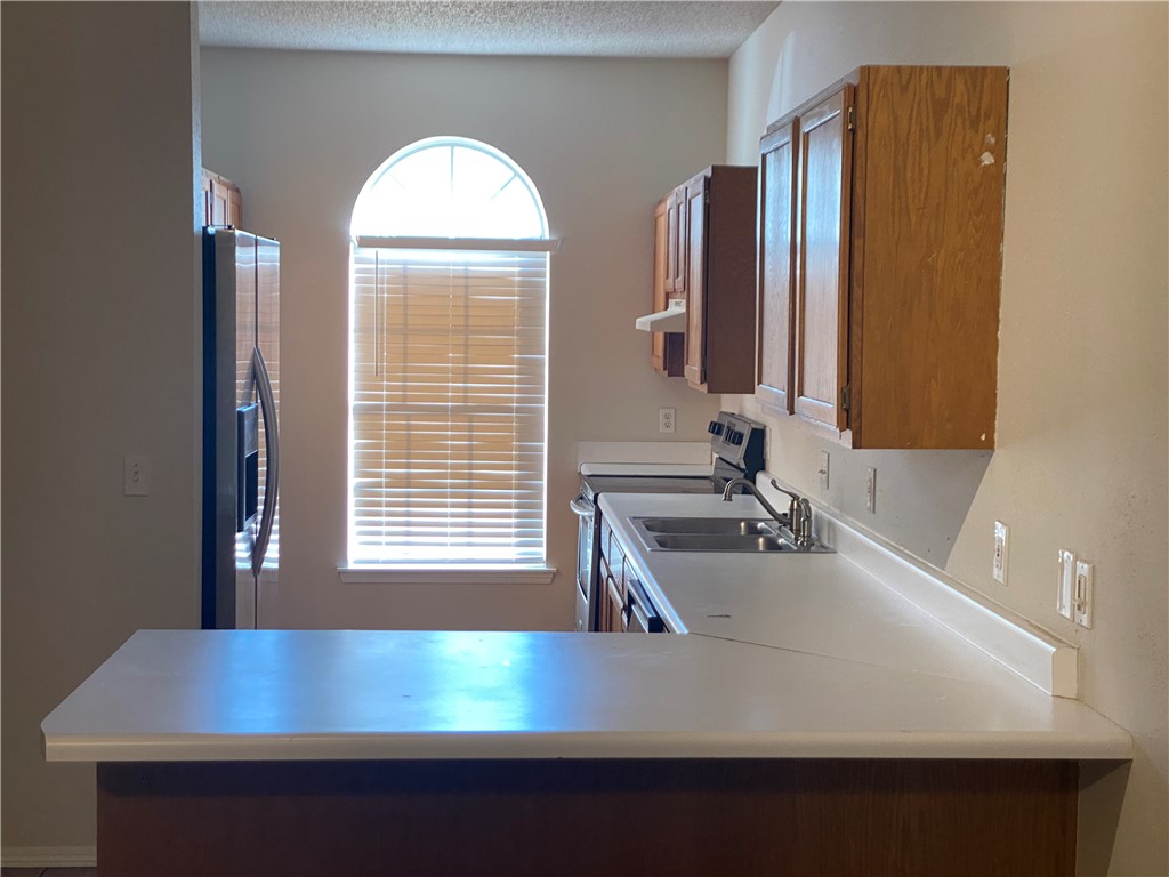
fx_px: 1756
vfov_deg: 28.0
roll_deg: -0.9
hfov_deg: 36.8
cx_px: 584
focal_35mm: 52
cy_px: 438
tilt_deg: -4.5
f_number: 2
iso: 160
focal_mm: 6
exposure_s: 1/60
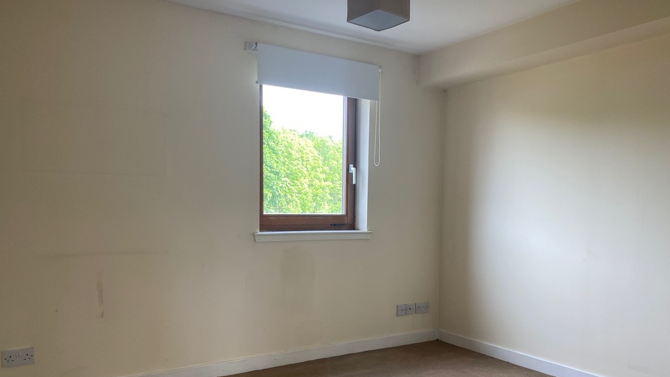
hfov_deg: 66.1
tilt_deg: -2.9
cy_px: 239
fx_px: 515
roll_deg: -0.8
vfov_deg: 39.9
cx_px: 334
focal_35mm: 29
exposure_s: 1/121
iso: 100
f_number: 1.8
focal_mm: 4.25
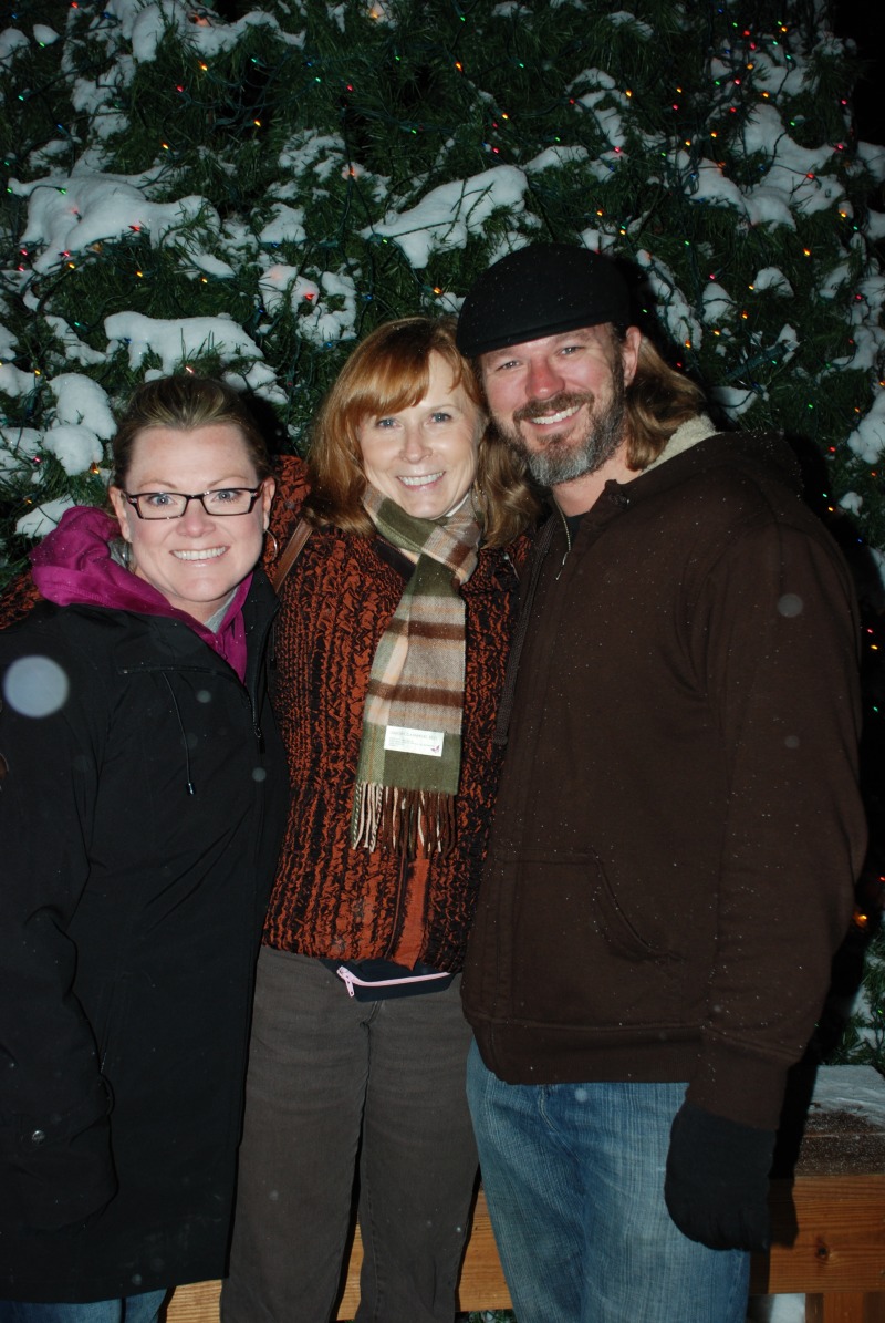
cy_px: 662
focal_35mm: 42
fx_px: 1544
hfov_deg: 32.0
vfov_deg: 46.3
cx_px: 442
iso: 200
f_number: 4
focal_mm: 28
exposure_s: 1/60
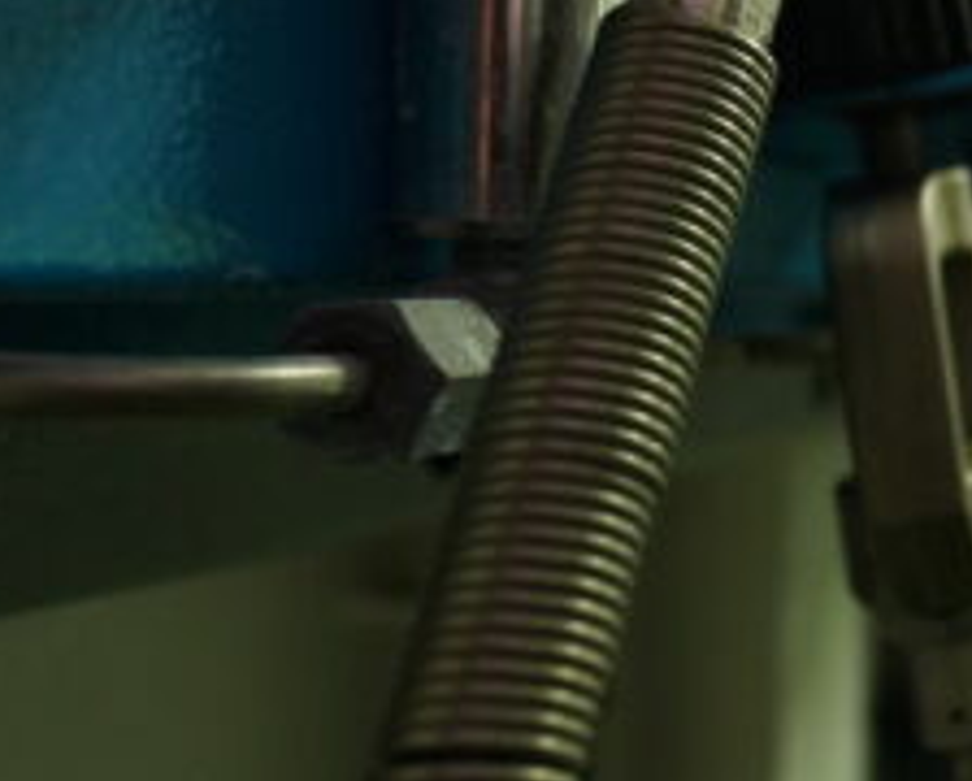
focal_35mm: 61
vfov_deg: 24.9
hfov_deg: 23.0
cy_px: 273
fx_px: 1758
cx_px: 1571
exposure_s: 1/80
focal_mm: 19
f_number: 4
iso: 2500
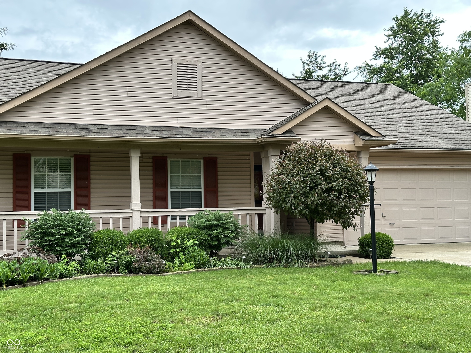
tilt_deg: +2.5
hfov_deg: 39.7
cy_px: 176
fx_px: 653
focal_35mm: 48
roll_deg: +0.9
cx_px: 236
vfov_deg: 30.3
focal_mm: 6.86
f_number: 1.78
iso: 64
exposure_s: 1/990
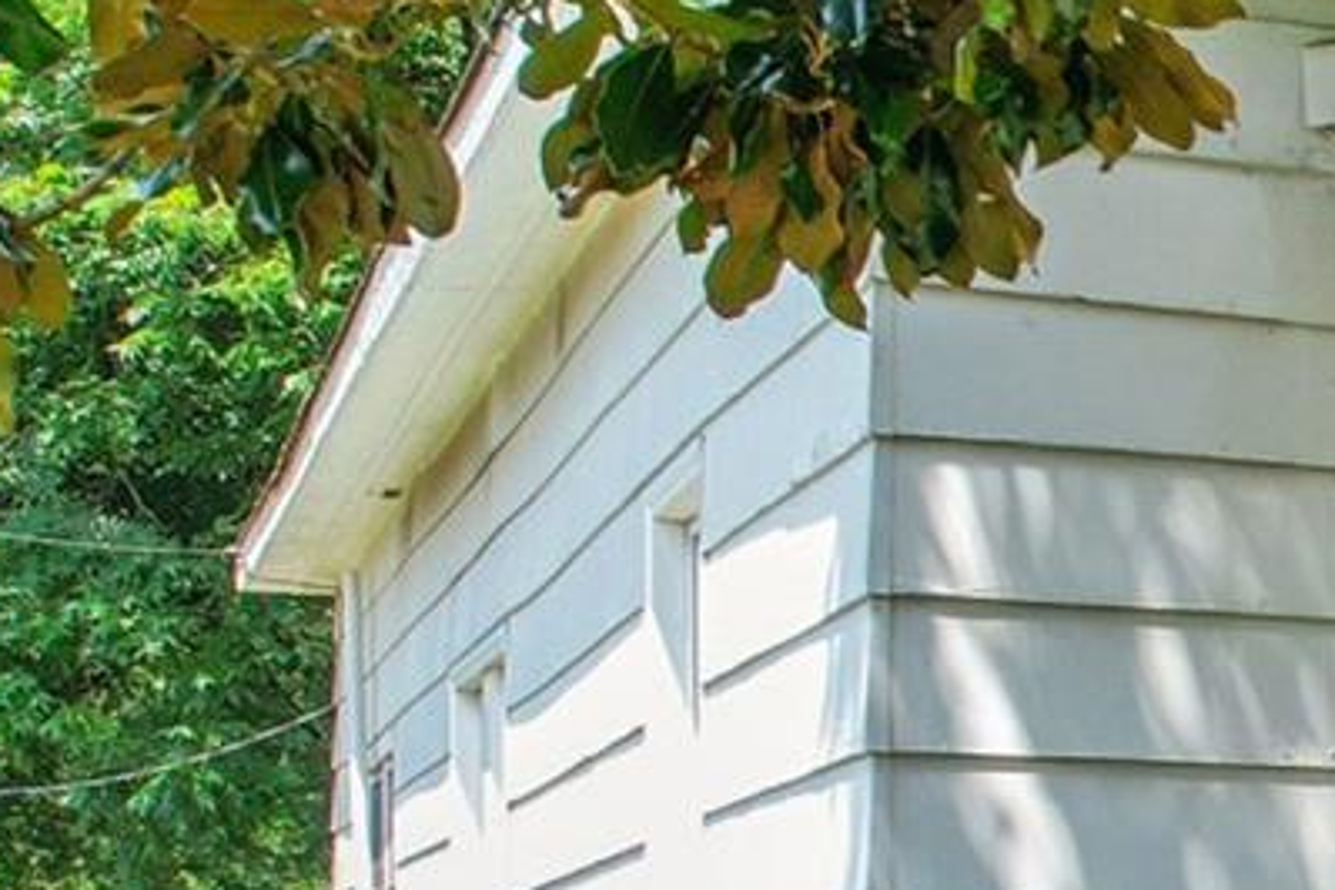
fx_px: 4190
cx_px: 2580
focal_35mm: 113
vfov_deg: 11.6
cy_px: 1343
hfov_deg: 15.1
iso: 100
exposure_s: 1/80
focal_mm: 8.4
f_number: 2.8
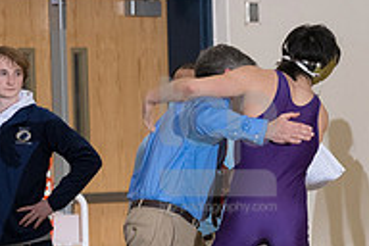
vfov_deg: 2.6
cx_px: 219
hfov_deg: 3.9
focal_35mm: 530
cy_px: 145
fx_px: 5432
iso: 1250
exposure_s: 1/250
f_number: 5.6
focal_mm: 175
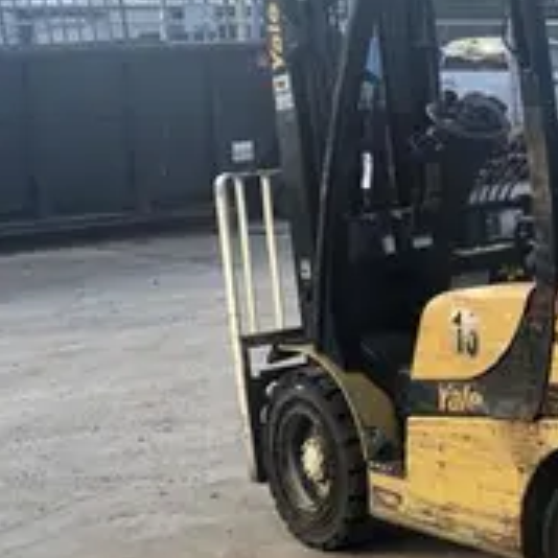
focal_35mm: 103
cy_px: 332
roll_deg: +3.4
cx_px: 586
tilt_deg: -8.4
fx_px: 1878
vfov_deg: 16.9
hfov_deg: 16.5
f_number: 2.4
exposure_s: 1/134
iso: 16
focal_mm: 6
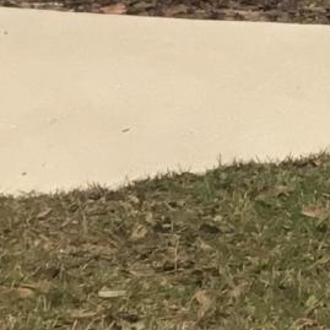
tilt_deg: +3.2
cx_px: 896
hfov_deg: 7.8
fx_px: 2189
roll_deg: -1.5
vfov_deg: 7.8
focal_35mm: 203
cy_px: -525
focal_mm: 4.15
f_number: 2.2
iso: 25
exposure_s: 1/30
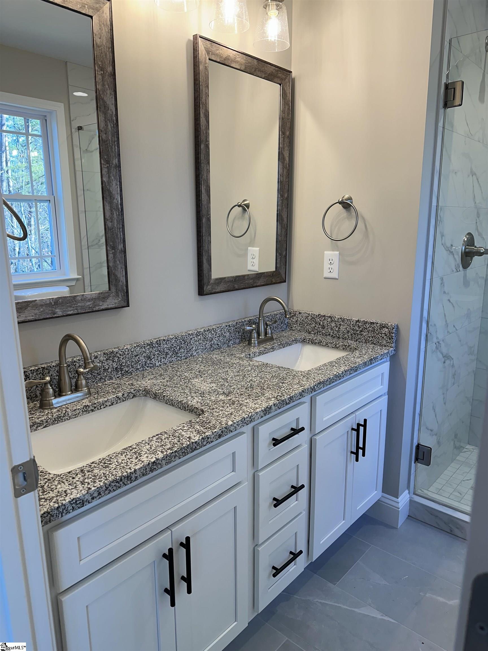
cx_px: 244
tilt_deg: -13.6
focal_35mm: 24
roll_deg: -0.7
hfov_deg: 56.8
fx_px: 451
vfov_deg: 71.6
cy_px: 326
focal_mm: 6.86
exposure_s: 1/120
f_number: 1.78
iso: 64
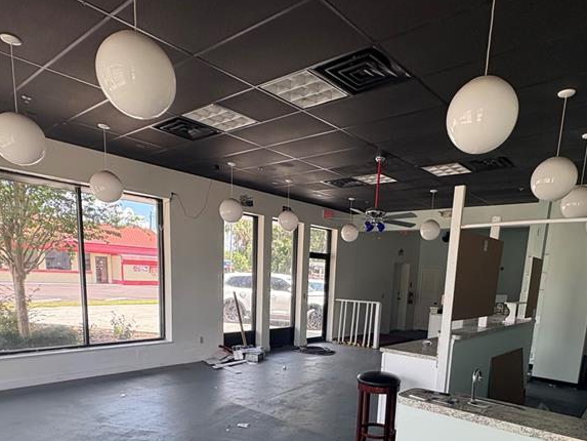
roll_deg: -2.2
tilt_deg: -9.9
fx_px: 424
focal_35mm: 25
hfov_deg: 69.2
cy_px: 355
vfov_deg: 51.4
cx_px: 324
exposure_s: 1/207
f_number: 2.2
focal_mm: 2.22
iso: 64
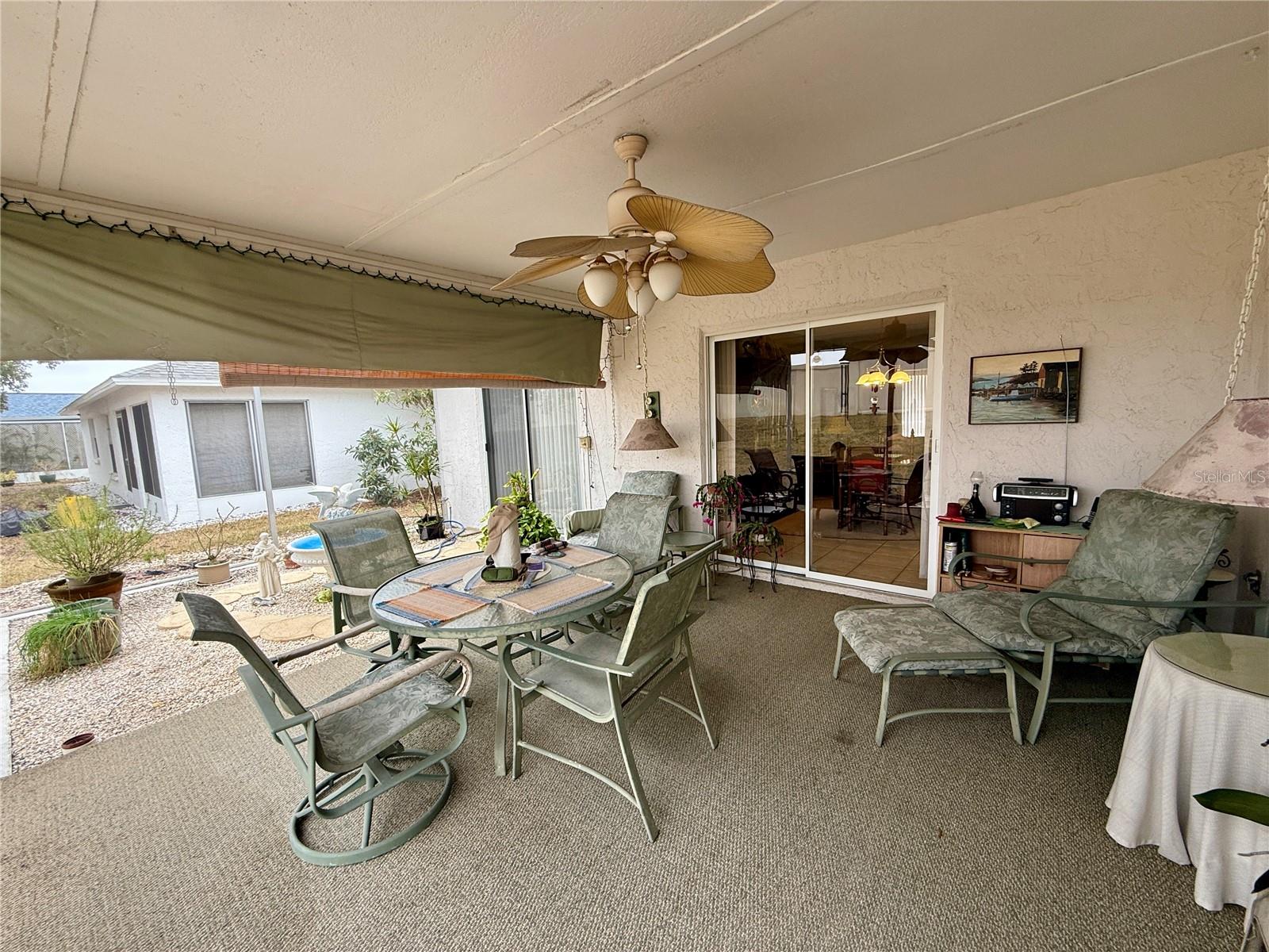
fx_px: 513
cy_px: 476
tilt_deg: -7.0
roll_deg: +1.7
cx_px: 634
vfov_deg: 85.7
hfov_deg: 102.1
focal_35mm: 14
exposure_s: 1/99
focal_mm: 2.22
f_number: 2.2
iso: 64
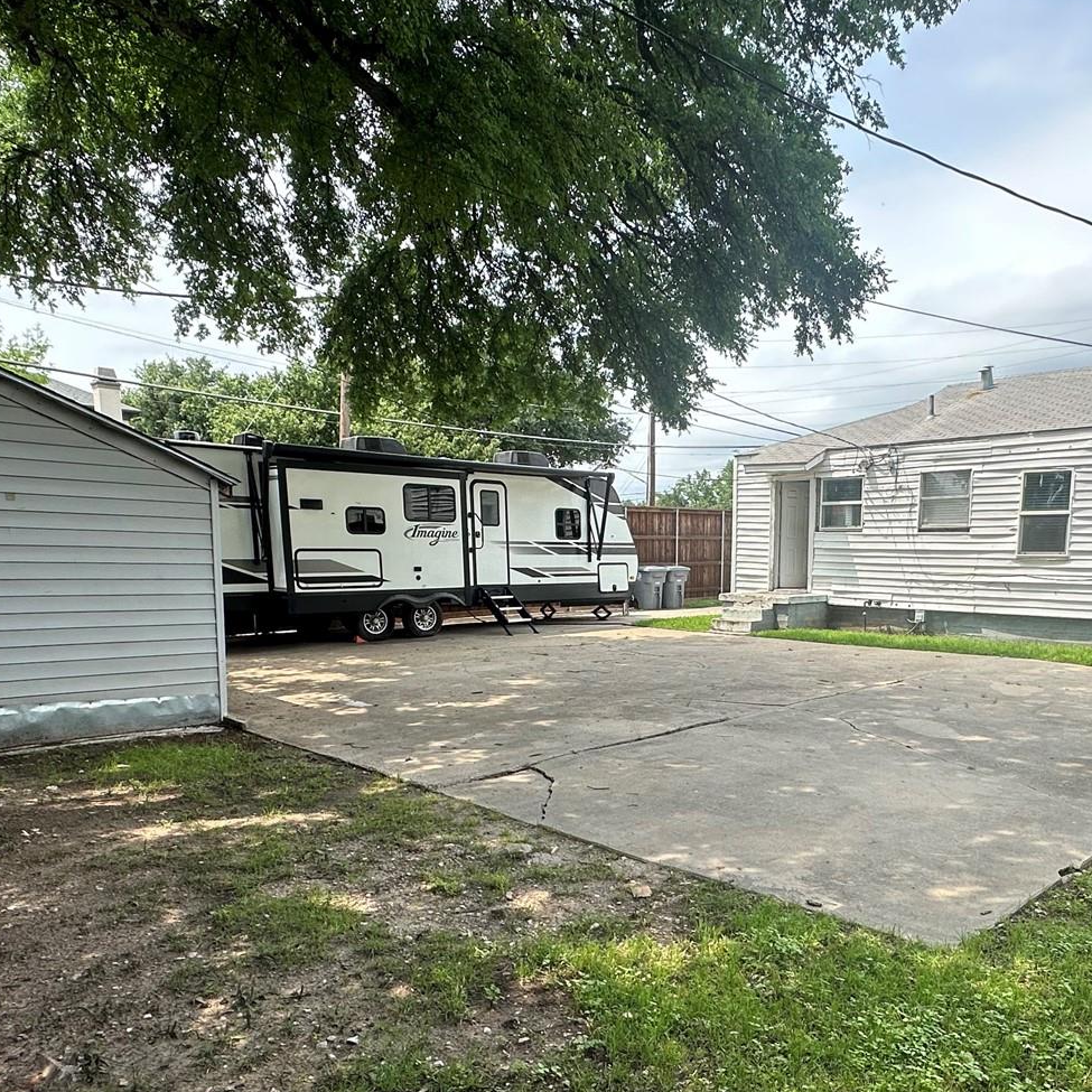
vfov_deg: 59.8
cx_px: 707
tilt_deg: -9.2
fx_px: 928
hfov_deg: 59.8
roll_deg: -0.8
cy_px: 707
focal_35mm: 26
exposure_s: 1/1082
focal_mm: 2.22
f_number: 2.2
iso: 40
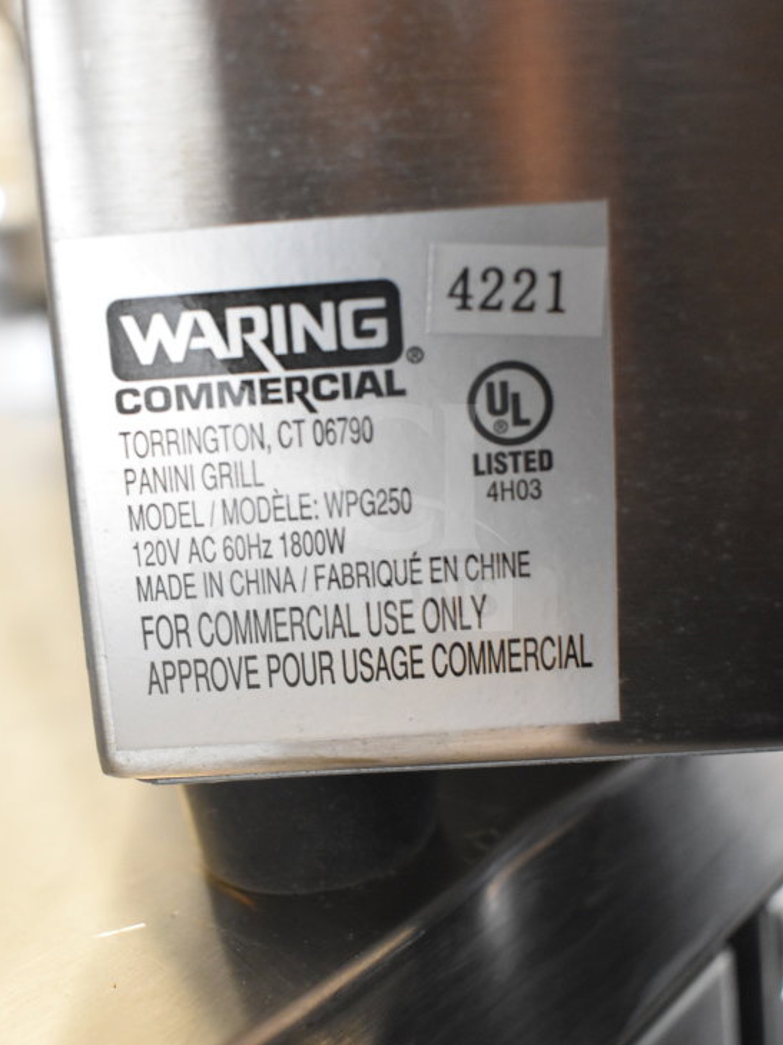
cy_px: 517
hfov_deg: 34.6
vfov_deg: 45.2
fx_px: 1255
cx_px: 351
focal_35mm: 42
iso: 2800
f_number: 3.8
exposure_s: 1/40
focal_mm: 23
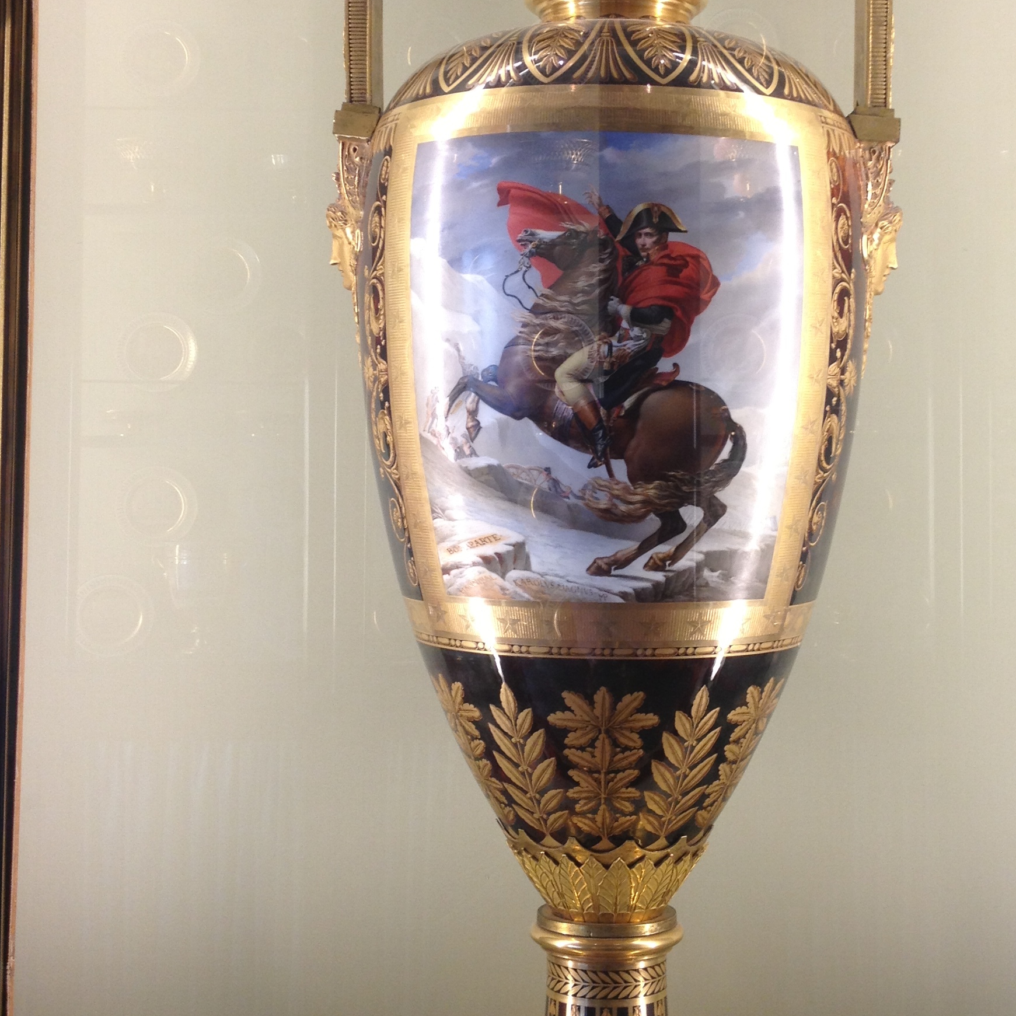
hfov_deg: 29.5
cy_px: 405
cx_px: 598
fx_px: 1926
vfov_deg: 29.5
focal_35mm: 58
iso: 50
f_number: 2.4
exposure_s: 1/30
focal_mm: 4.28
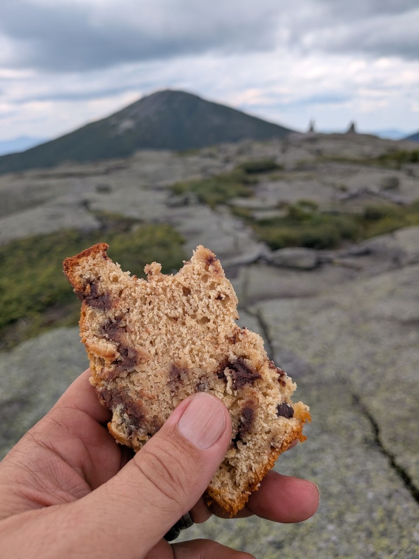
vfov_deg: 71.6
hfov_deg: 56.8
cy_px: 280
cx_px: 210
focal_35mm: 24
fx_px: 387
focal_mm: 4.53
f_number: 1.7
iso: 26
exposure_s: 1/943
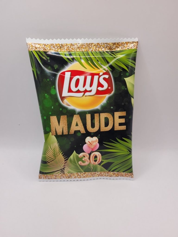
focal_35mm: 26
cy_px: 118
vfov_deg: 67.3
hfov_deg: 53.1
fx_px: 178
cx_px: 89
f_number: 1.8
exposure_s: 1/219
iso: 40
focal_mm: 5.4
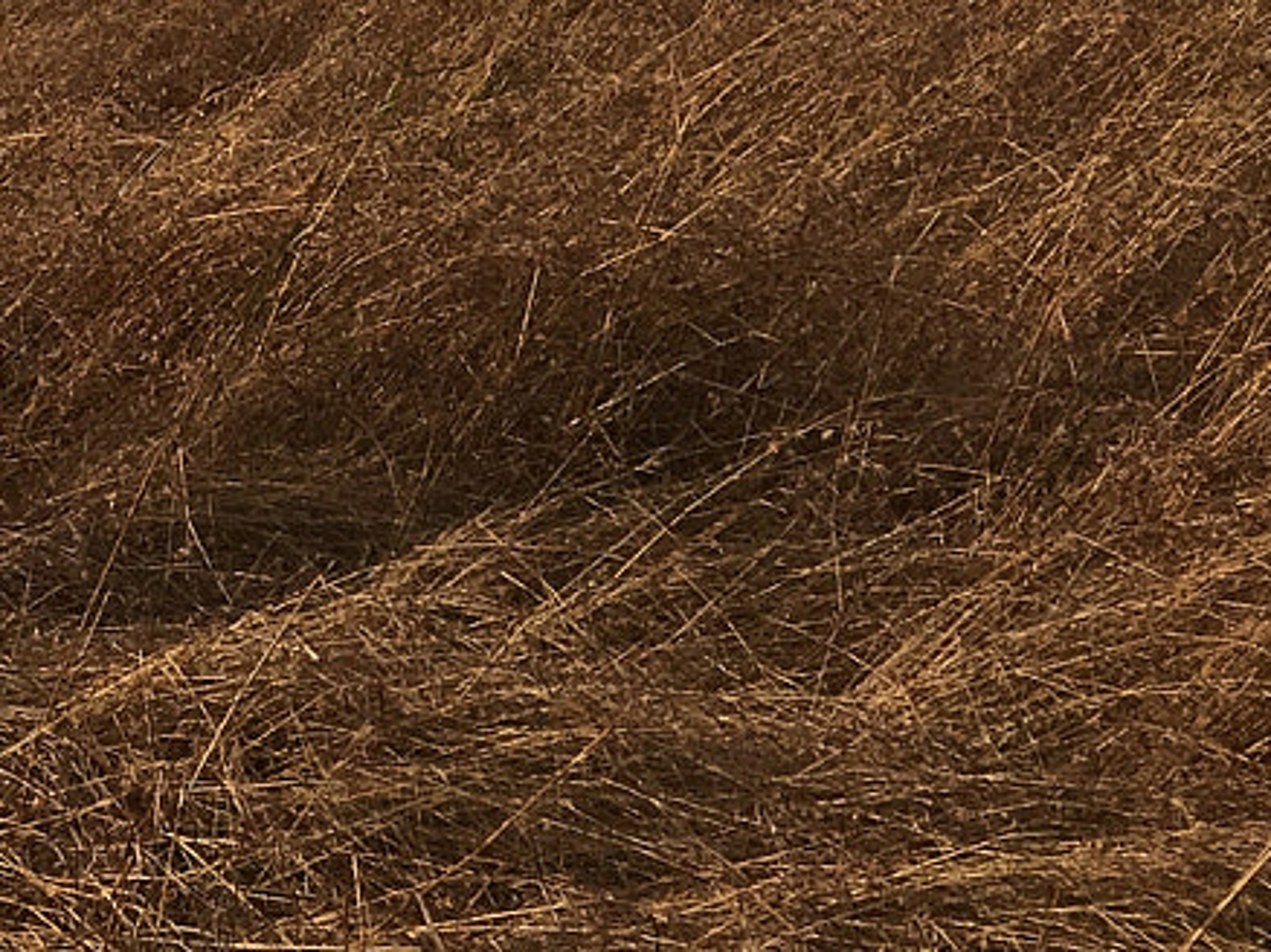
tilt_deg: -2.4
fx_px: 3890
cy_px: -578
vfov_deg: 13.0
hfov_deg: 15.8
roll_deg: -4.6
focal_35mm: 106
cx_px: -1033
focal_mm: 4.15
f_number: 2.2
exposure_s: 1/2262
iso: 25
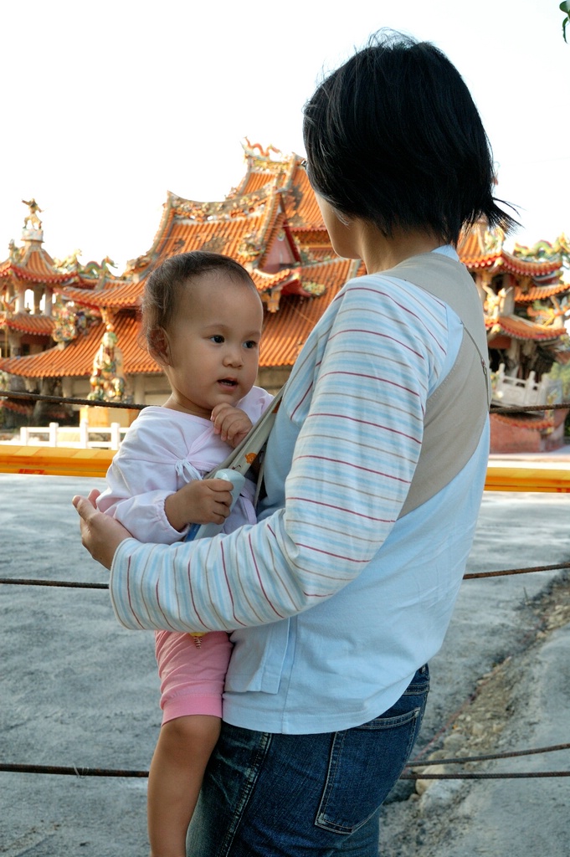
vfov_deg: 53.2
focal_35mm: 36
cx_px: 285
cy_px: 428
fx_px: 856
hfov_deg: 36.8
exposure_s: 1/250
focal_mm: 24
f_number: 6.3
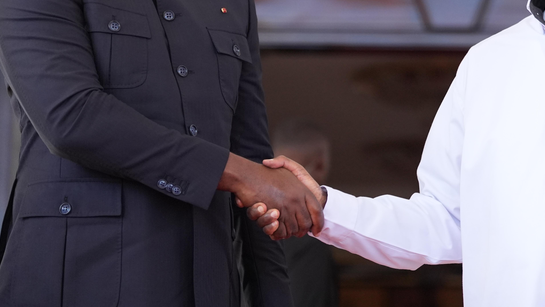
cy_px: 25
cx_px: 400
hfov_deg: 14.1
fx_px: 2197
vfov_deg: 8.0
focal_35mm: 152
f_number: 2.8
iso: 1600
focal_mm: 92
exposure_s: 1/4000
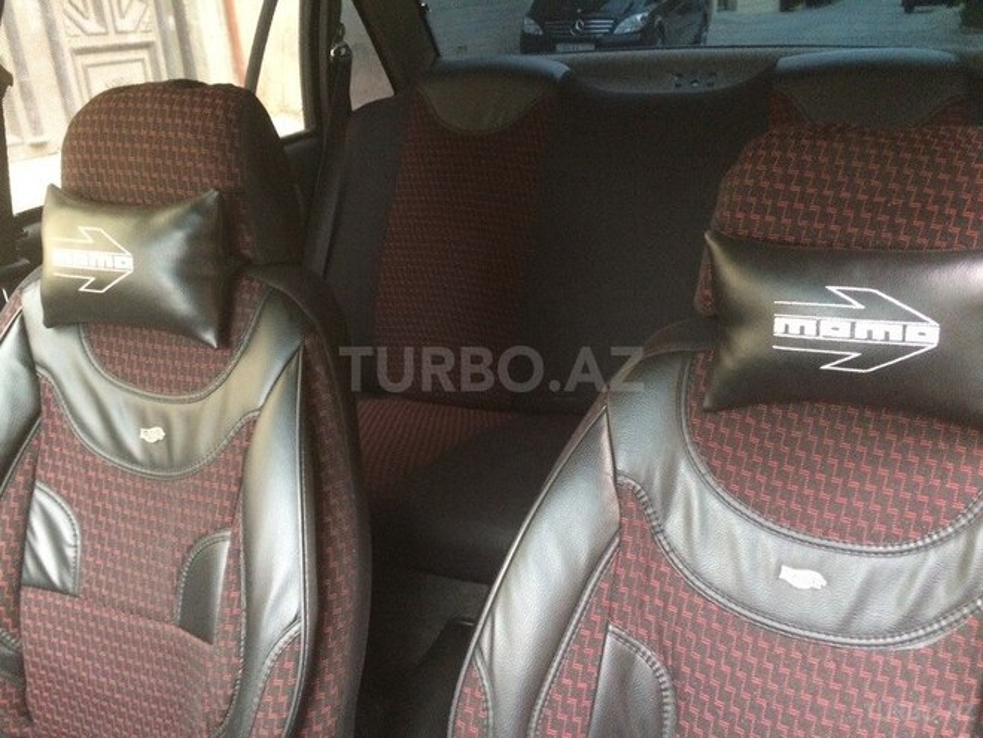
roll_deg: +1.9
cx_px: 492
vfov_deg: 48.2
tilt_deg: -23.5
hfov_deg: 61.7
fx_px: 824
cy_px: 369
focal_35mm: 29
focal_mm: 4.15
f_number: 2.2
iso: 250
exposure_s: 1/17
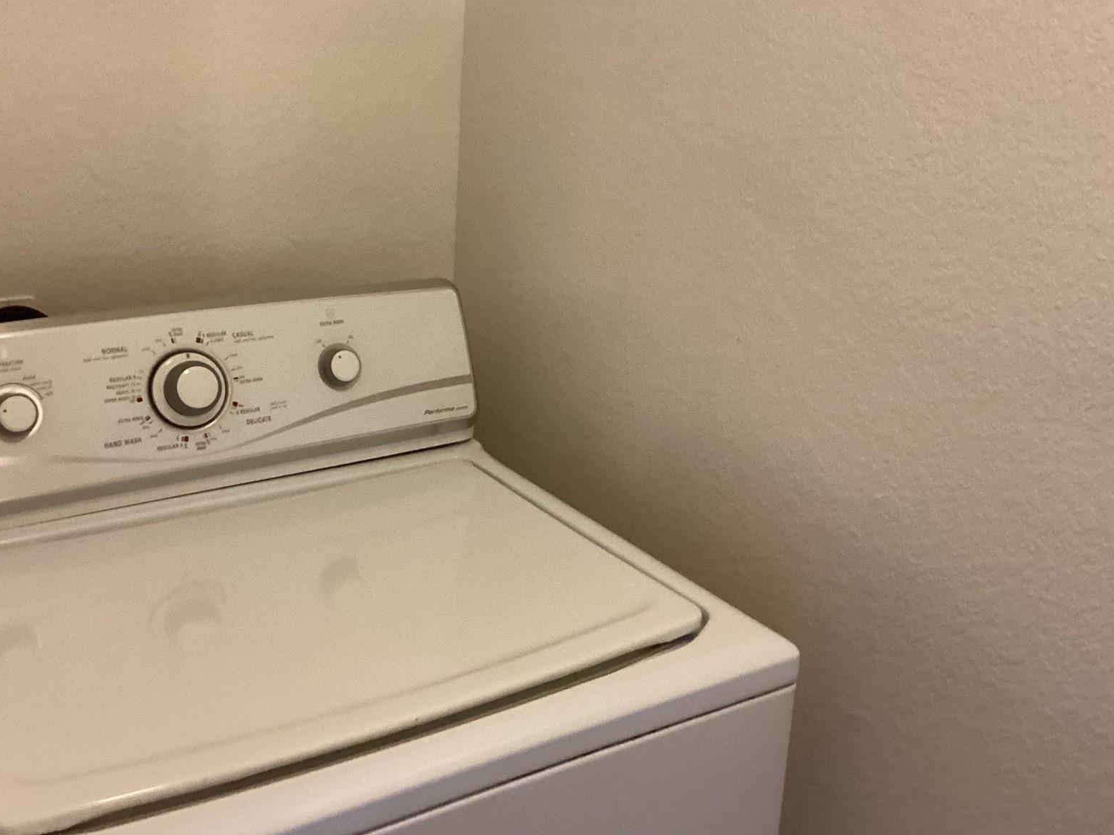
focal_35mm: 41
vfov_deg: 35.1
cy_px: 357
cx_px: 492
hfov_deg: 45.7
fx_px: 1319
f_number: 2.4
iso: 400
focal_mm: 3.3
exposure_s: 1/60
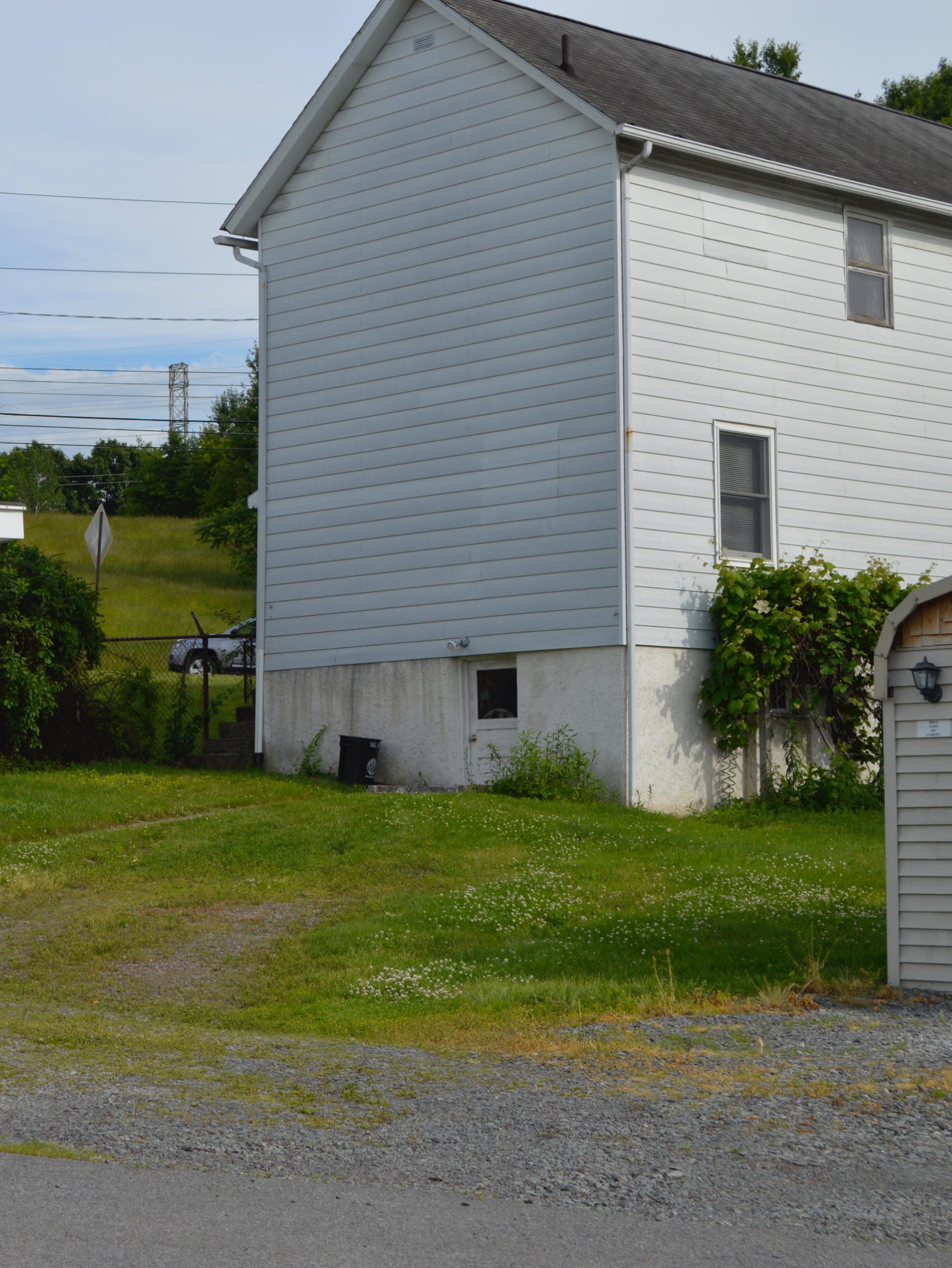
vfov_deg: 26.3
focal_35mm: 74
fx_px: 2713
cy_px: 636
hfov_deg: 19.6
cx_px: 106
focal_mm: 34
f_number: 8
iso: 100
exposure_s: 1/250
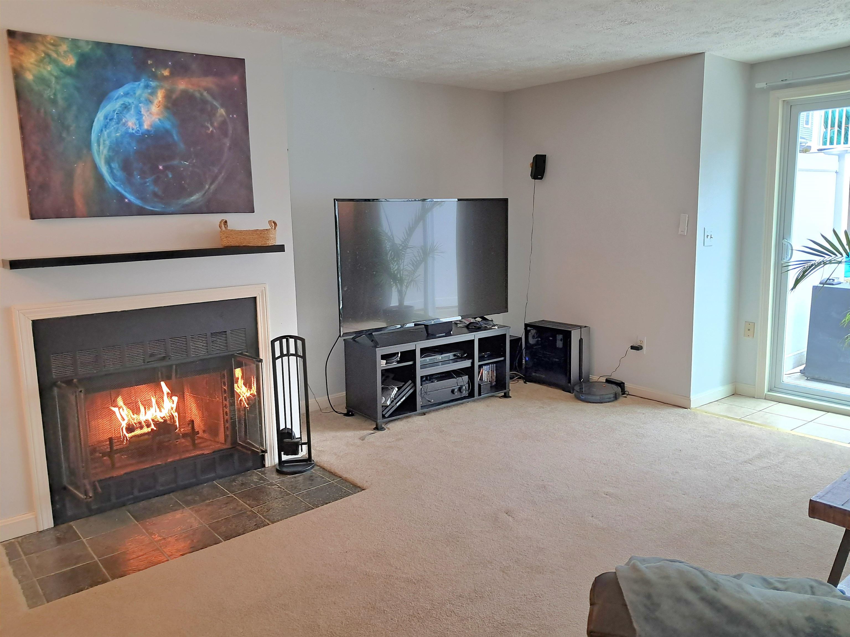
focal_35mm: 27
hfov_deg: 65.3
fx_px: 663
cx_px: 425
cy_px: 318
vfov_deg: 51.4
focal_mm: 4
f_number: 1.8
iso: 125
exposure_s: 1/50
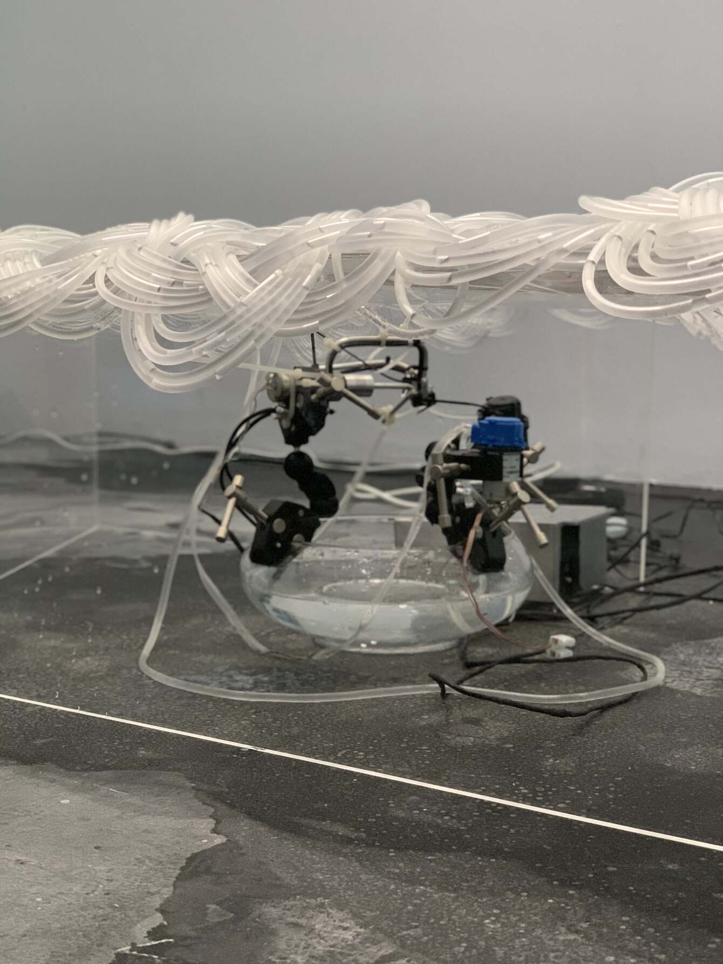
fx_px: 1448
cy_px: 482
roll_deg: +0.2
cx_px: 362
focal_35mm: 52
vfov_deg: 36.8
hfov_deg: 28.0
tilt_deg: -4.7
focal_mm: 6
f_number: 2.4
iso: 500
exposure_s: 1/33
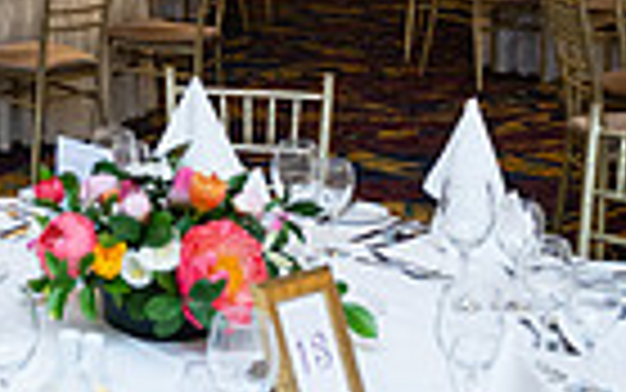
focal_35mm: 102
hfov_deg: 18.3
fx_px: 1741
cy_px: -101
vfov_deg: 12.5
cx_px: -288
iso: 640
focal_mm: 24
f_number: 3.5
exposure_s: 1/160
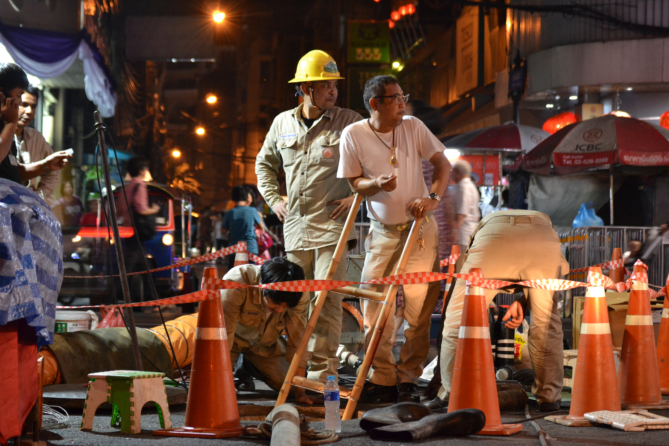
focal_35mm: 105
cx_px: 334
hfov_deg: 19.5
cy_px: 223
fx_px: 1951
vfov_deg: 13.0
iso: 1400
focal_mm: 70
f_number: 4
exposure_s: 1/20
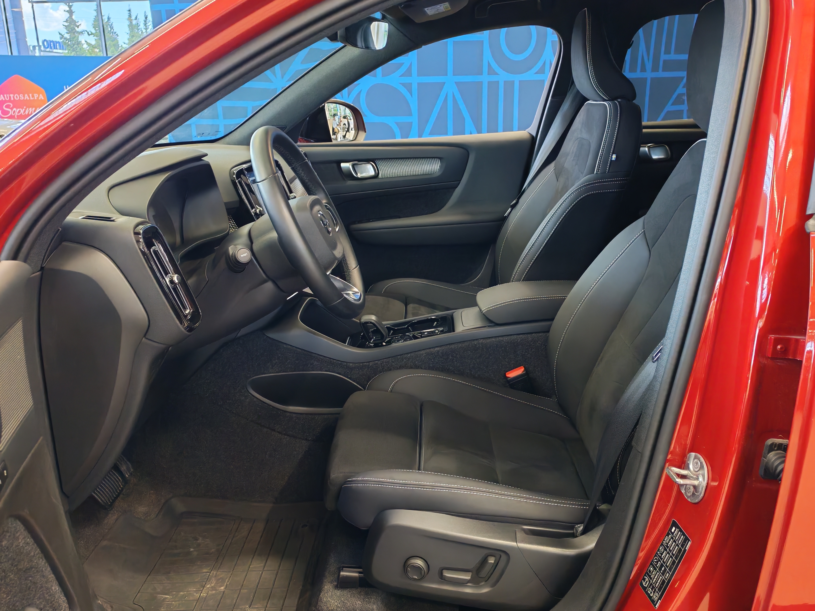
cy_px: 306
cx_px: 408
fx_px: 730
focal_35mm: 31
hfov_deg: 58.4
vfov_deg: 45.4
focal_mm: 6.12
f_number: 1.9
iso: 1000
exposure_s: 1/100
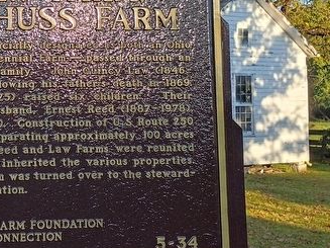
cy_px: 76
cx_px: -25
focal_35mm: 71
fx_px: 677
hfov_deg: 25.6
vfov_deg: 20.6
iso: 100
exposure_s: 1/190
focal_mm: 4.27
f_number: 1.8
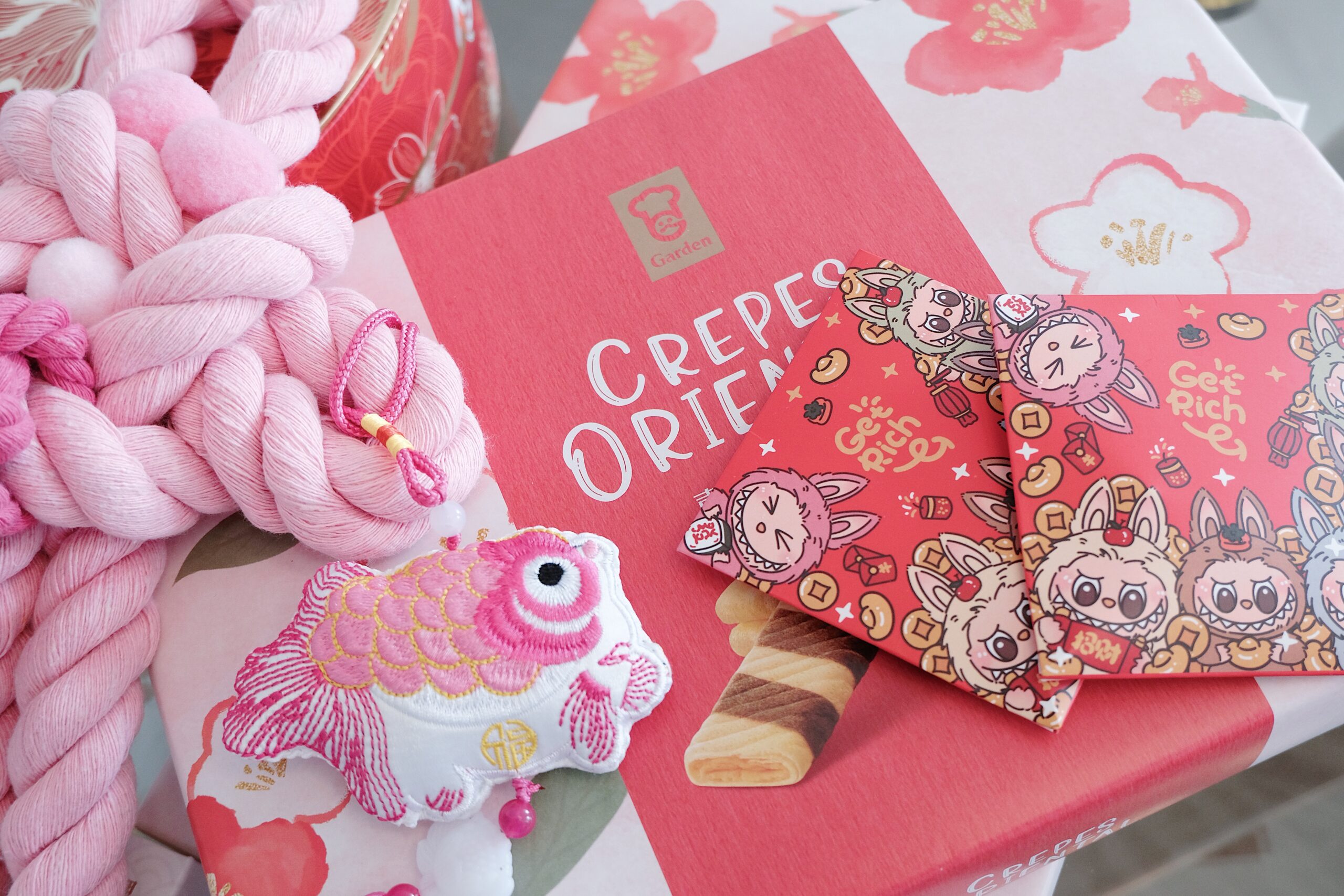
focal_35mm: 40
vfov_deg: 33.4
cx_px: 672
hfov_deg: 48.5
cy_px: 448
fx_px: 1493
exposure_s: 1/100
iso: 1000
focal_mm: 26.4
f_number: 4.4
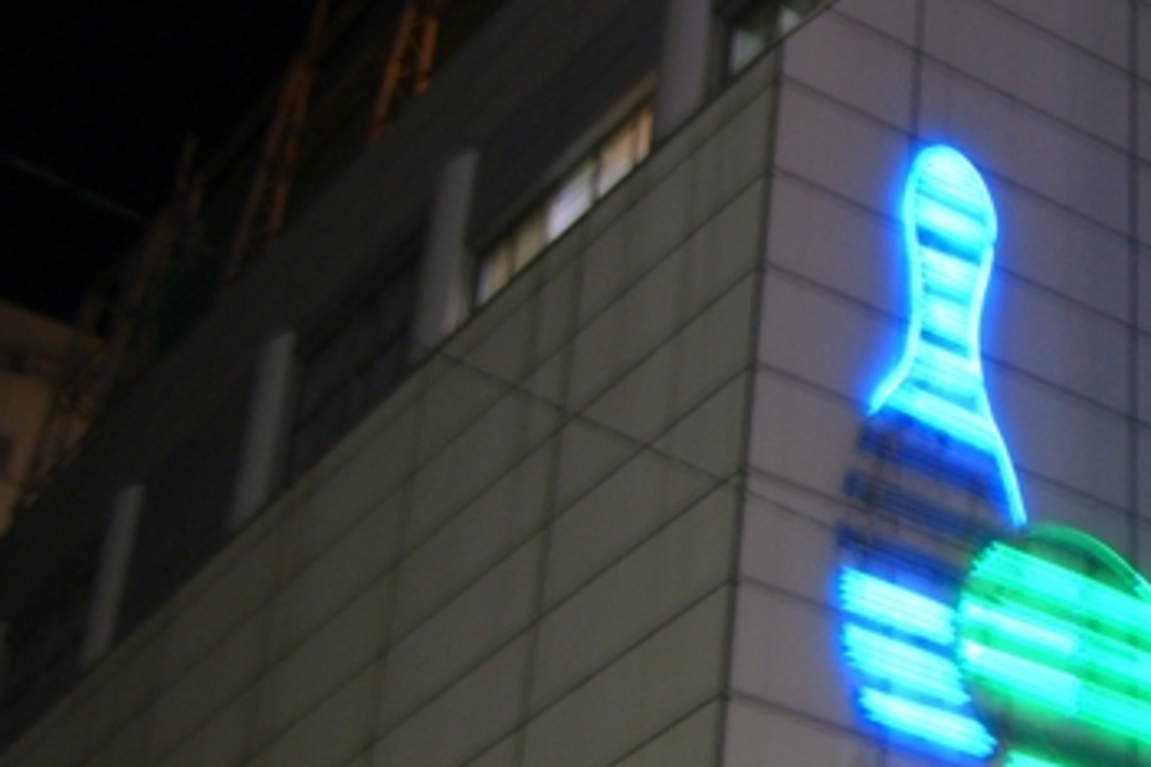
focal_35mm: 90
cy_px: 370
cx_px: 1200
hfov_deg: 21.7
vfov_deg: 15.2
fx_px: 2877
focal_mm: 7.9
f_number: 2.8
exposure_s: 1/8
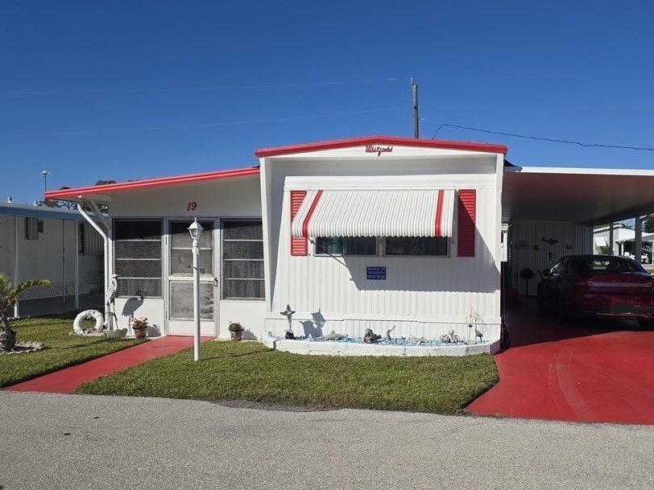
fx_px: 548
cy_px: 258
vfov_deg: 48.2
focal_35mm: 29
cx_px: 387
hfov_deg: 61.2
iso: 12
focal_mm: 6.3
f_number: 1.7
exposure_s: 1/1529
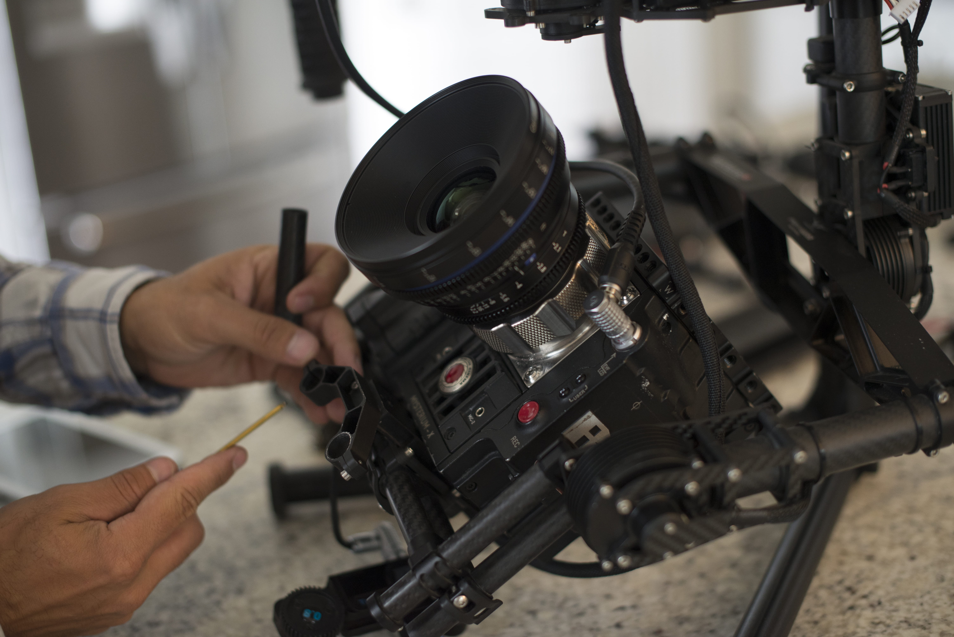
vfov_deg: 27.0
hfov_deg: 39.6
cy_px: 318
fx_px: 1325
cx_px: 477
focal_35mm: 50
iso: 1250
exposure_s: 1/100
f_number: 2
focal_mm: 50
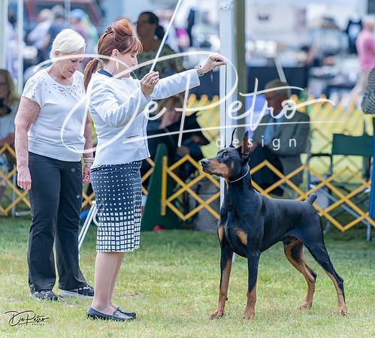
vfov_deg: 6.4
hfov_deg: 7.1
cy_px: 141
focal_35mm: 260
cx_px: 226
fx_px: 3035
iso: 125
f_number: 3.2
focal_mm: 184
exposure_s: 1/500
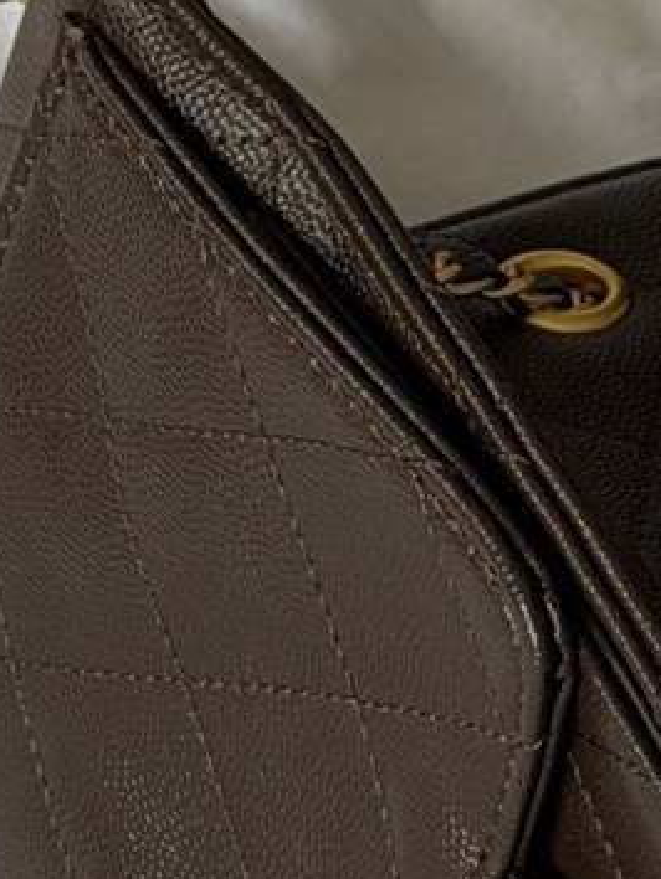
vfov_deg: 7.3
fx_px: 6891
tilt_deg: -59.3
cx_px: 358
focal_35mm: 271
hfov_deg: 5.5
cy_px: 772
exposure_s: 1/60
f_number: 1.78
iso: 100
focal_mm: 6.76
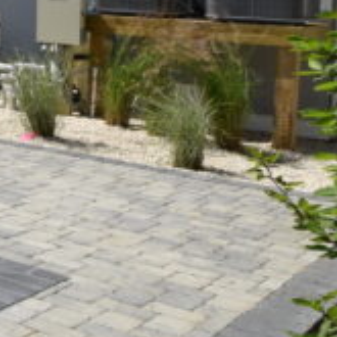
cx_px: -509
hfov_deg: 13.9
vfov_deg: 21.0
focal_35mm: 79
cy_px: -21
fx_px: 870
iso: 100
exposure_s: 1/250
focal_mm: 10
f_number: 8
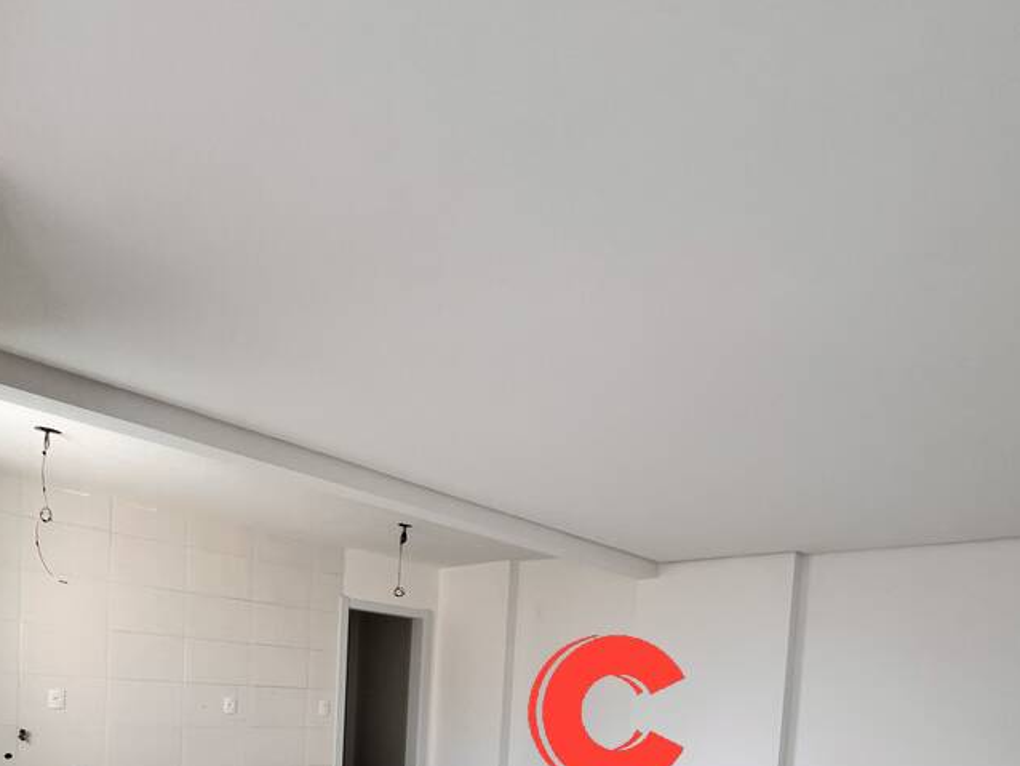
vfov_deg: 51.4
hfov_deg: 75.5
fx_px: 648
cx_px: 612
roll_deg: -3.6
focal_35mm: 22
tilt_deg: -2.9
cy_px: 732
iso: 32
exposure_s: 1/117
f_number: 1.8
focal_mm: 1.57
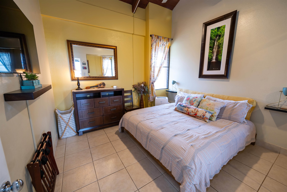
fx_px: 112
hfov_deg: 104.3
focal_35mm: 14
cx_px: 144
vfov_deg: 81.2
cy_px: 96
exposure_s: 1/4
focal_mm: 14
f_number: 7.1
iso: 400
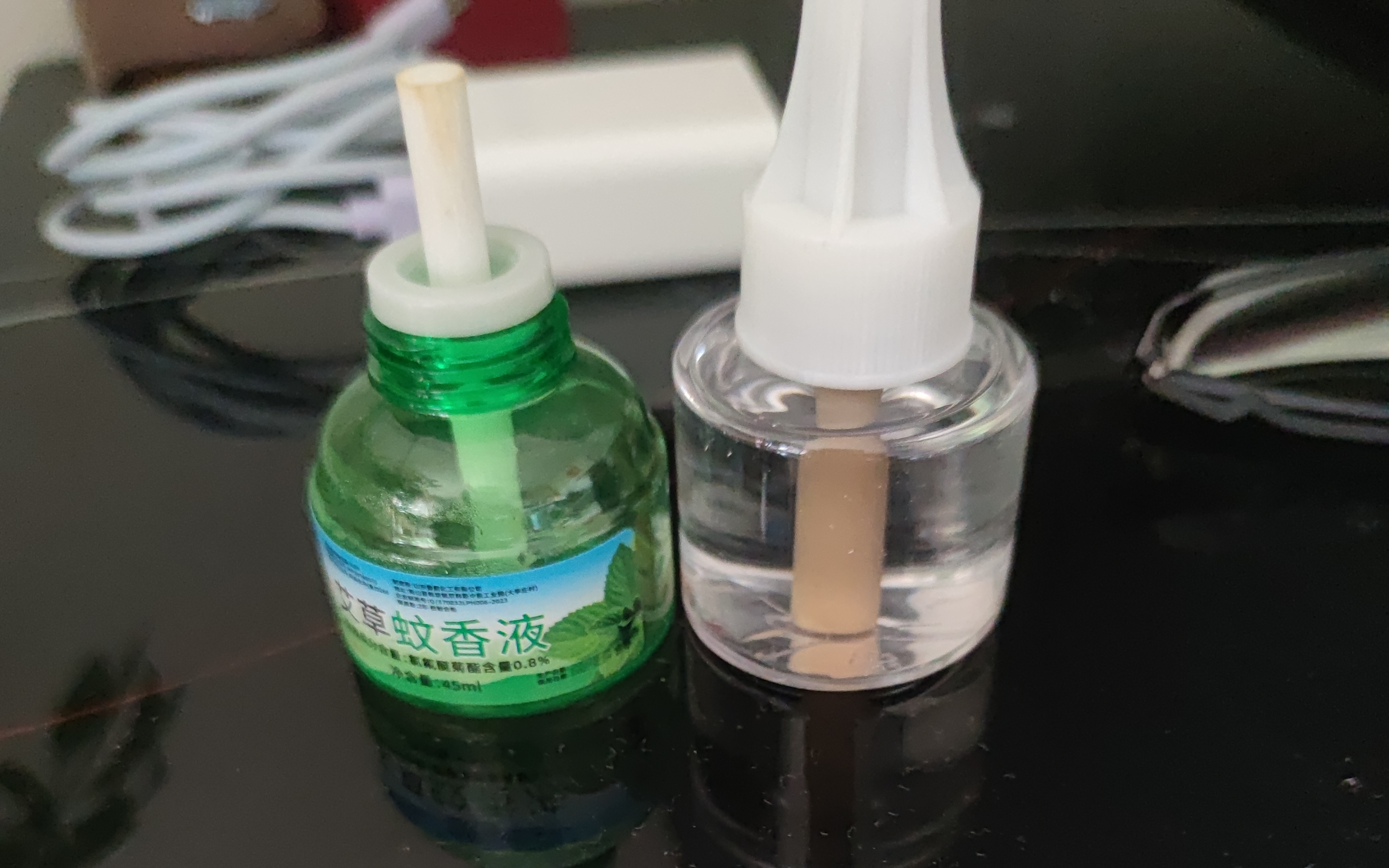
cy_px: 754
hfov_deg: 56.7
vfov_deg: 35.4
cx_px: 693
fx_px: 1287
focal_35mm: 34
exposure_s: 1/60
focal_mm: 6.72
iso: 1403
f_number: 1.69
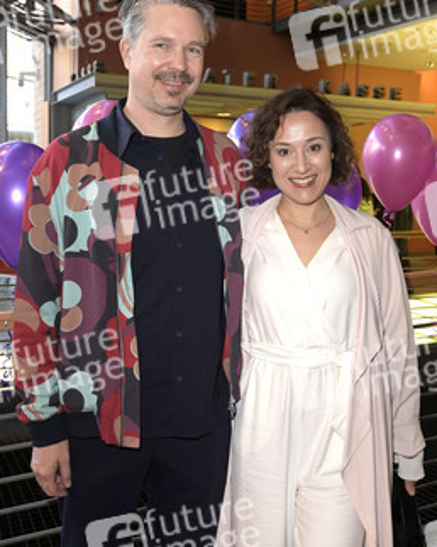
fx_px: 583
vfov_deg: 50.3
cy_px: 285
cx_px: 222
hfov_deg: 41.1
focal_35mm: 36
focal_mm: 31
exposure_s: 1/80
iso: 1600
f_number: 5.6
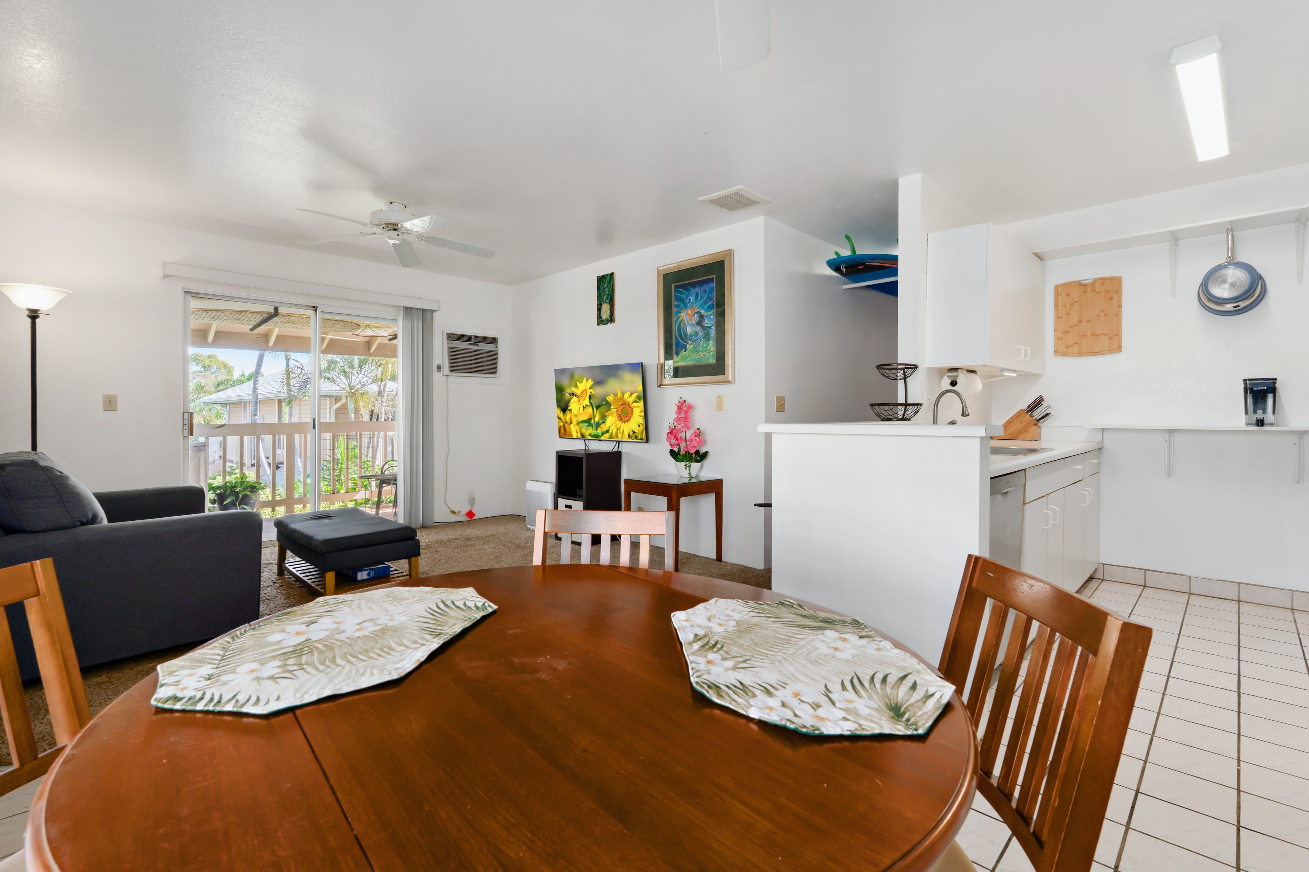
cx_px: 654
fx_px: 582
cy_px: 436
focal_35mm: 16
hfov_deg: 96.7
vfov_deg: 73.7
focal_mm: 16
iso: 320
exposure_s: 1/10
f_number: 11
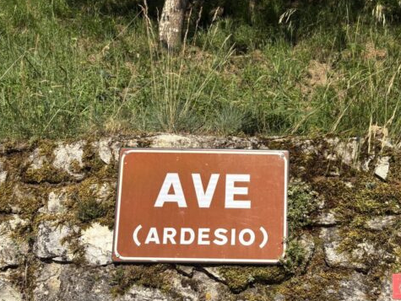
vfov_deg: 40.5
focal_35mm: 35
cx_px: 257
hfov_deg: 51.9
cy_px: 182
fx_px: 406
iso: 50
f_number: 1.6
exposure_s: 1/2639
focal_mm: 5.96
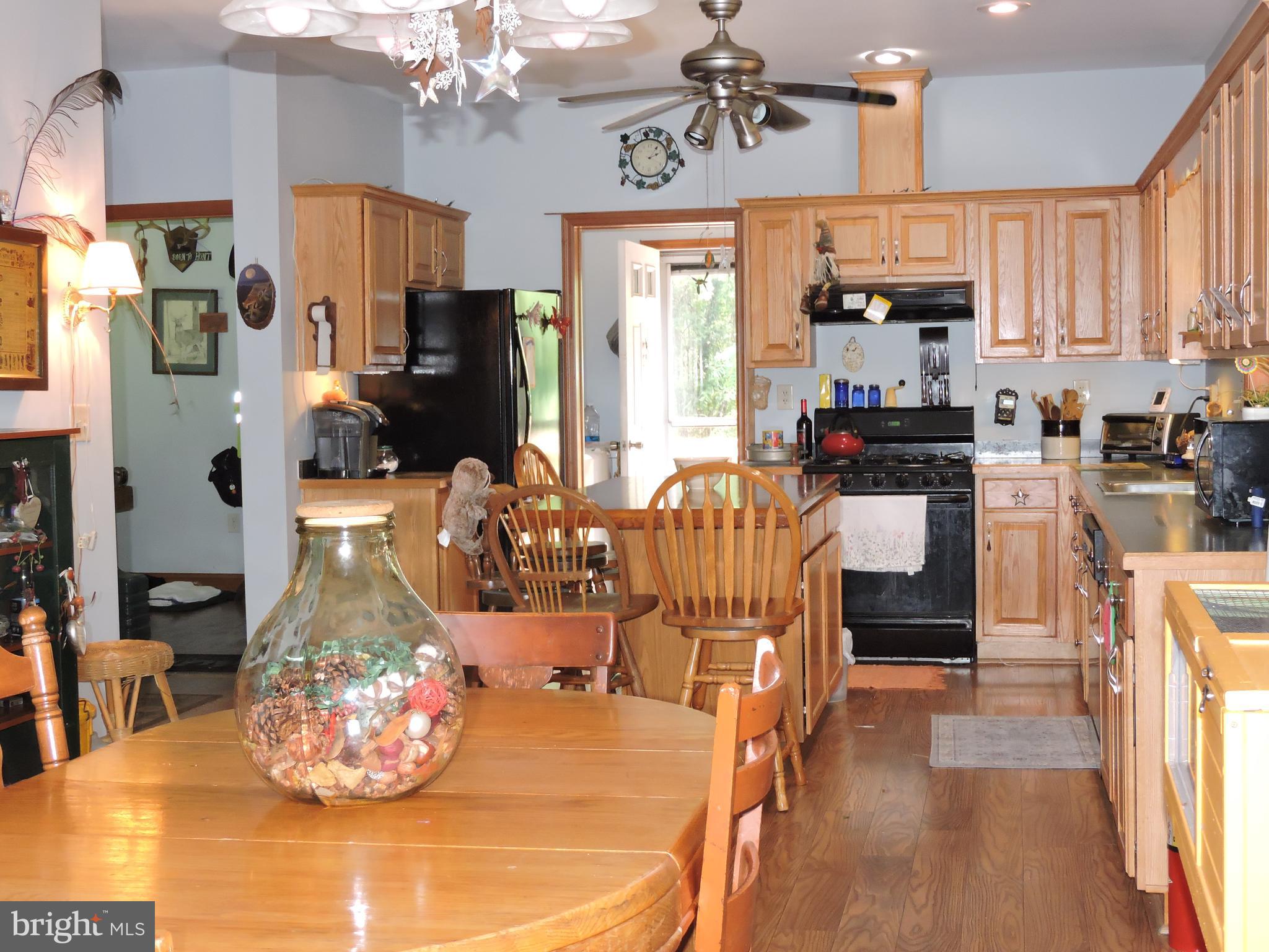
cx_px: 634
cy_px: 476
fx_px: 1833
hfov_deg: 38.2
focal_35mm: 50
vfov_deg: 29.1
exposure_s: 1/30
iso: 450
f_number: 4
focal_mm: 9
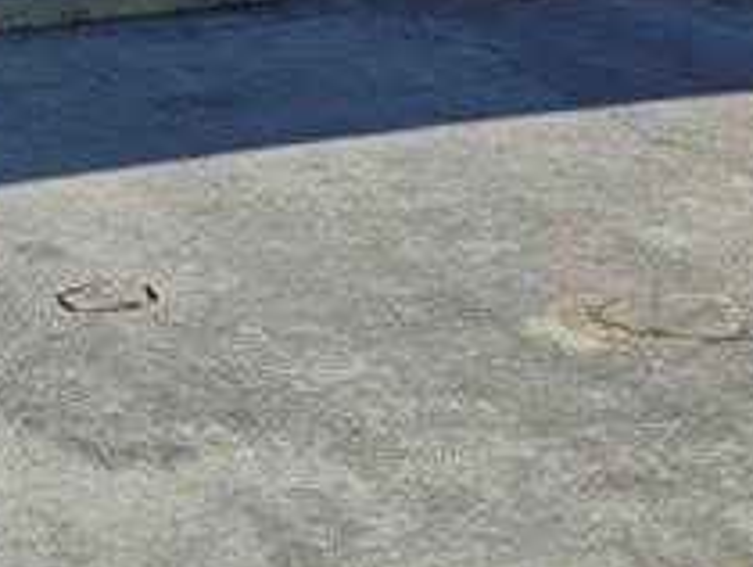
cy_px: -449
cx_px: 61
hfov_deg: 18.4
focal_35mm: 105
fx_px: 2287
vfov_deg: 12.8
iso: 25
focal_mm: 5.4
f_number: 1.8
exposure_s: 1/3768
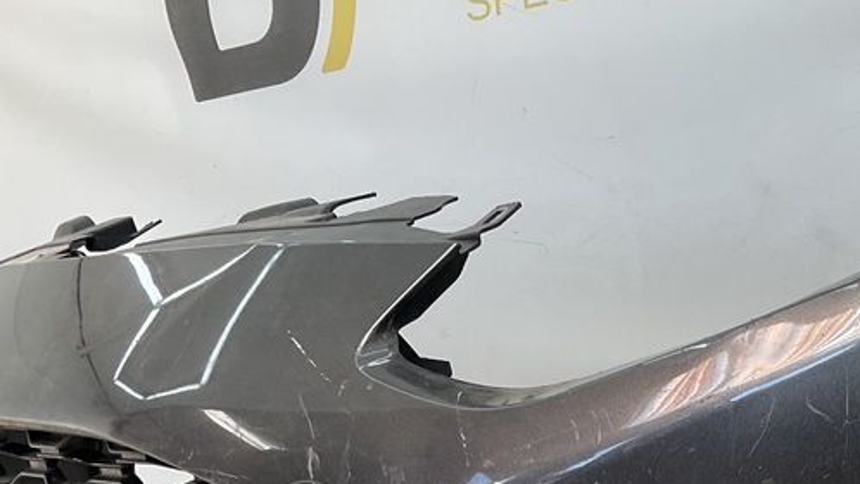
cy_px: 595
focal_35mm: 64
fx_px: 1459
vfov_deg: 17.8
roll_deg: +9.5
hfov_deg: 31.7
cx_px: 732
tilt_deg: -20.7
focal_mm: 3
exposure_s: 1/123
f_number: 1.8
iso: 16
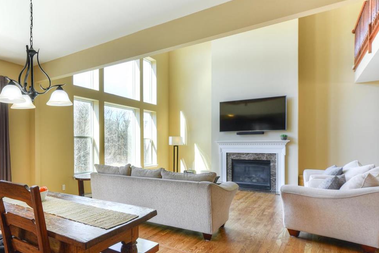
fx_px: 242
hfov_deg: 69.5
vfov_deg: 54.2
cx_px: 82
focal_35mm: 23
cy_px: 164
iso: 100
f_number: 8
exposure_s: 1/40
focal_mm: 14
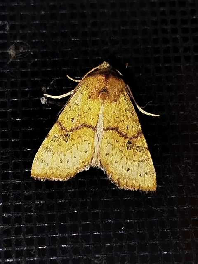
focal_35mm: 105
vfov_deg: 18.7
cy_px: 132
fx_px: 801
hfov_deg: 14.1
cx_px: 99
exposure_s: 1/50
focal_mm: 5.31
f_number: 1.7
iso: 125
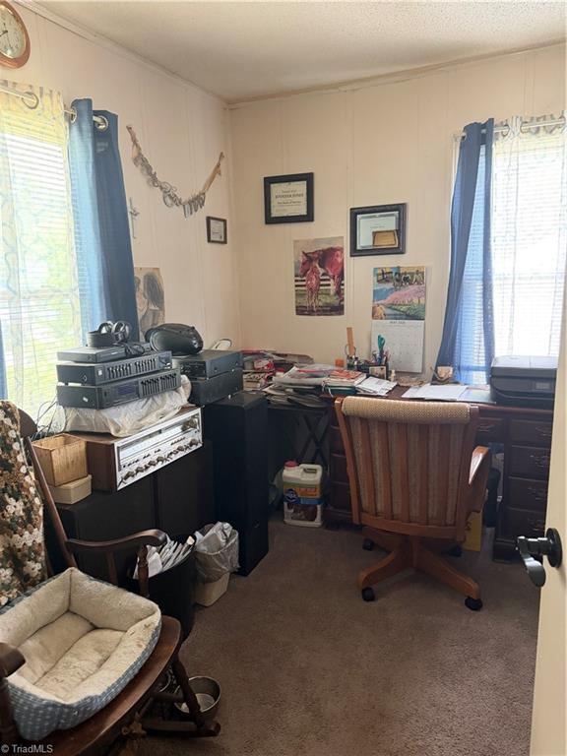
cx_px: 284
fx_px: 524
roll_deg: +2.2
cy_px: 378
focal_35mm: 24
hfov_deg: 56.8
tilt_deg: -11.3
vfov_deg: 71.6
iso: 640
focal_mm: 6.76
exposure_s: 1/60
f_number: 1.78
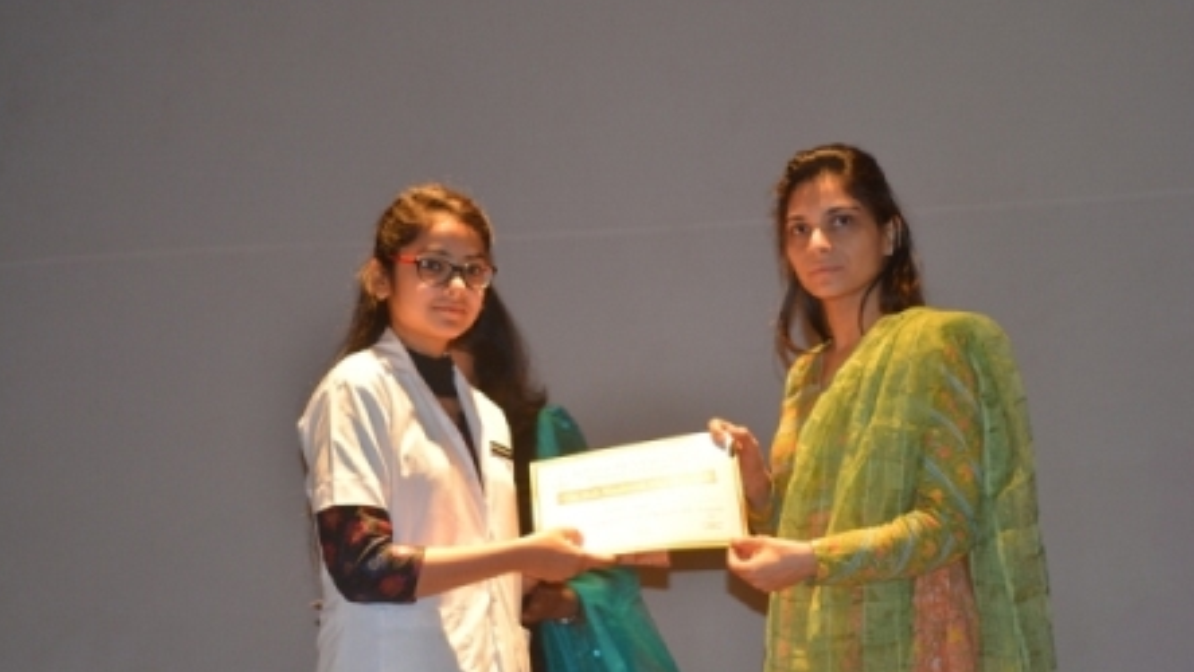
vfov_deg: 13.8
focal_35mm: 88
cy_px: 360
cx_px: 594
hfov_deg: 24.3
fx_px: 2772
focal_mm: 55
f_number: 5.6
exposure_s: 1/60
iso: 560
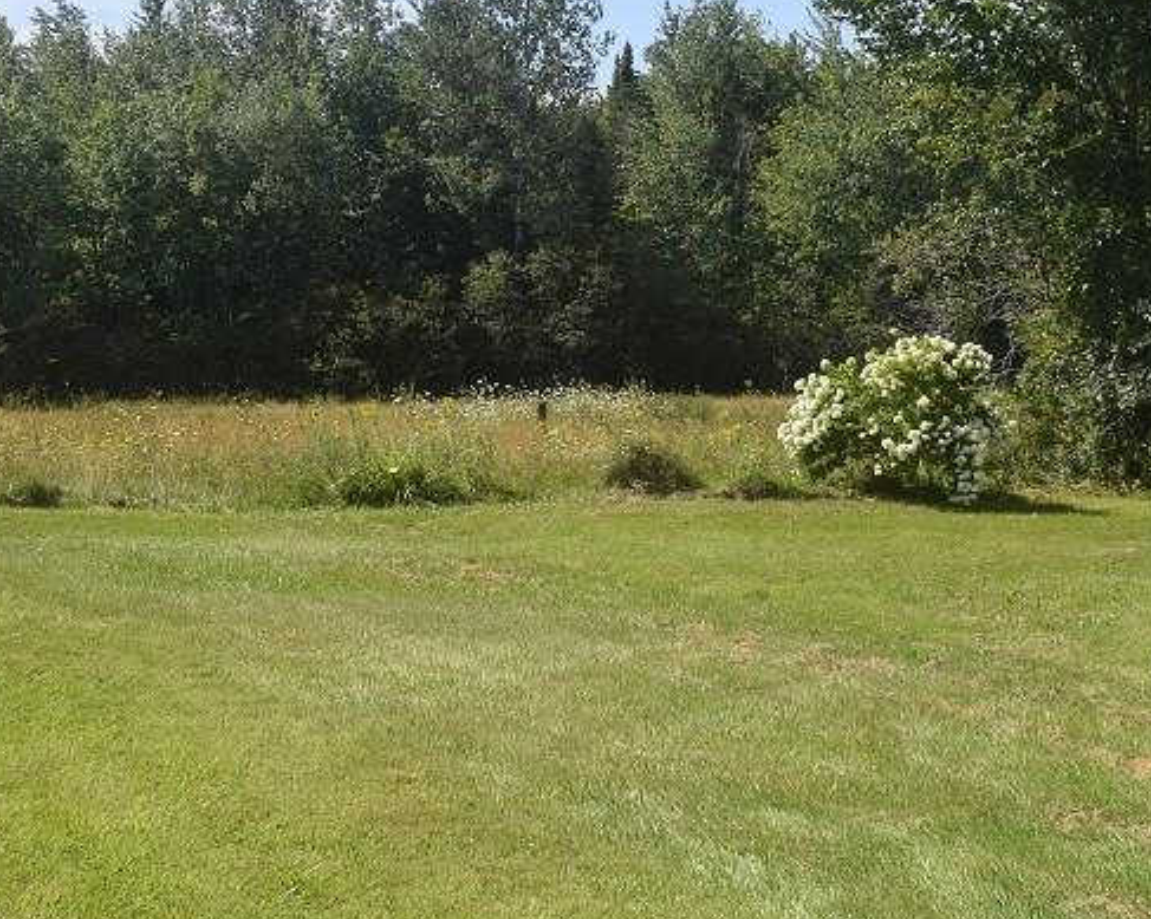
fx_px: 2621
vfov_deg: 19.8
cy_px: 319
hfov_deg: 24.8
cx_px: 537
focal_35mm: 77
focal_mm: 26
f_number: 8
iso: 100
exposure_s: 1/200
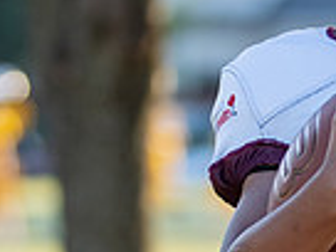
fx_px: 3989
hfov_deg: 4.8
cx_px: 503
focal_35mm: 411
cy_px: 502
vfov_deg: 3.6
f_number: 1.2
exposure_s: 1/1000
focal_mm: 50
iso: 100
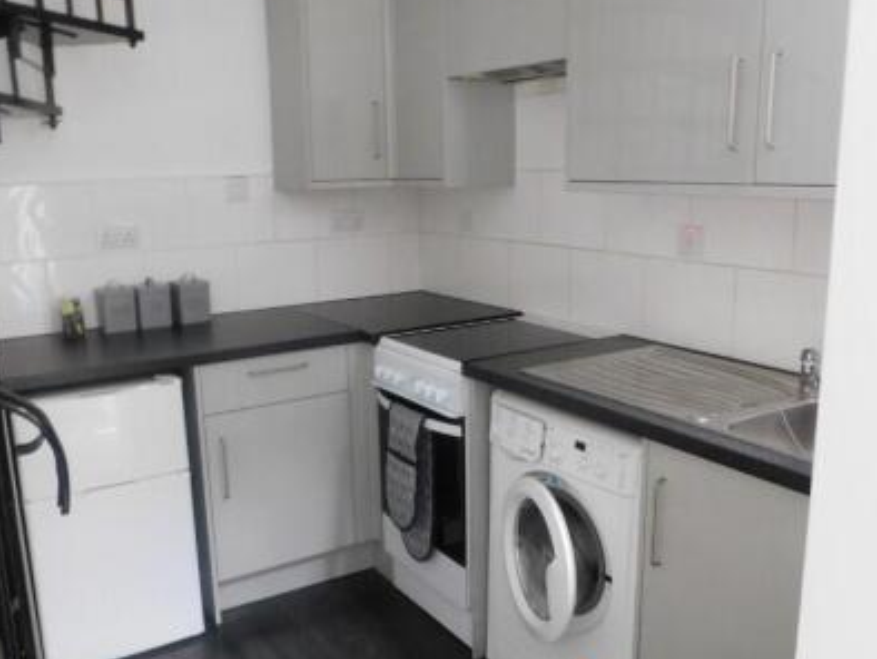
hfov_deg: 53.9
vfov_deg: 41.8
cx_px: 426
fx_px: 862
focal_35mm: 34
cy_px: 344
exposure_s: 1/13
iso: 400
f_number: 3
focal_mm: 4
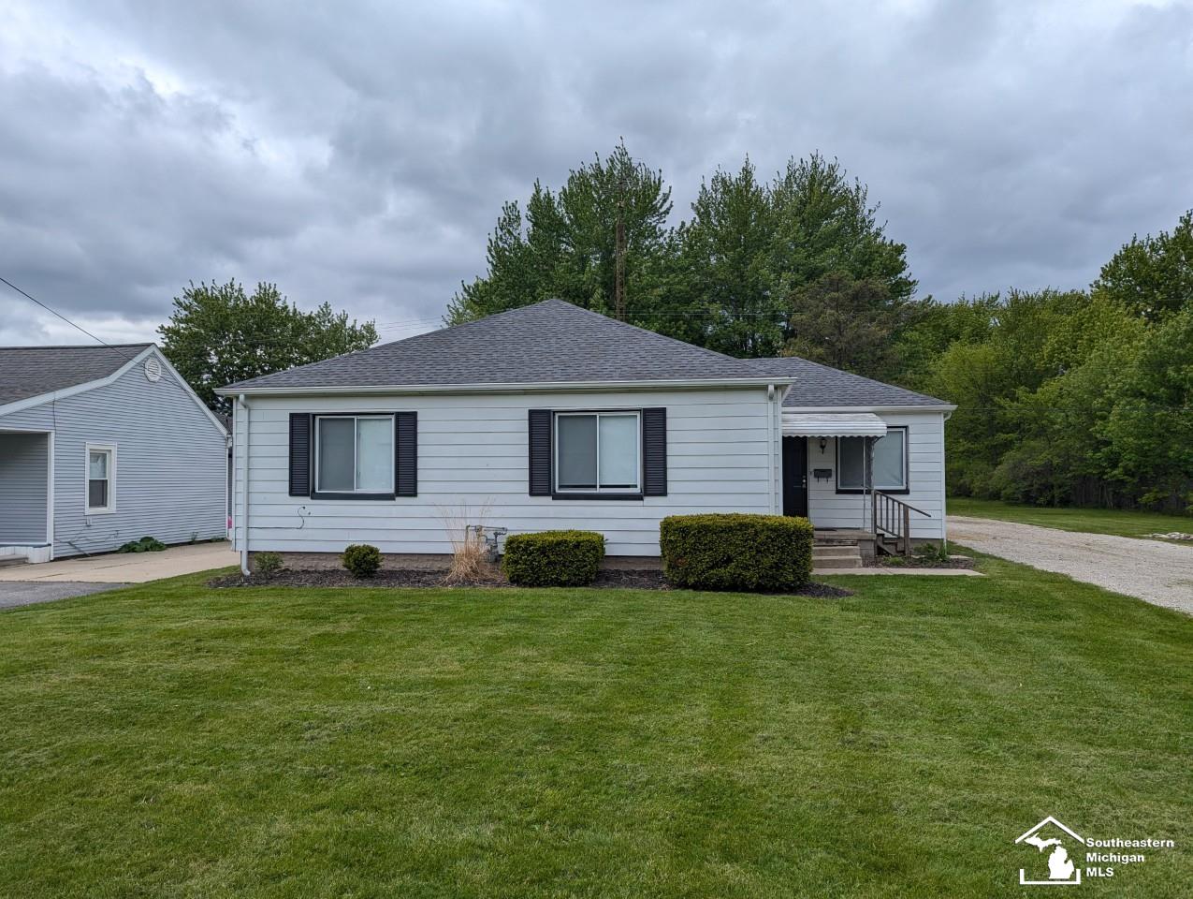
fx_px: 828
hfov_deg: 71.5
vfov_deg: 56.9
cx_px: 596
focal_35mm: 24
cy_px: 450
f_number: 1.85
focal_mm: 6.81
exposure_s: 1/3058
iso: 47
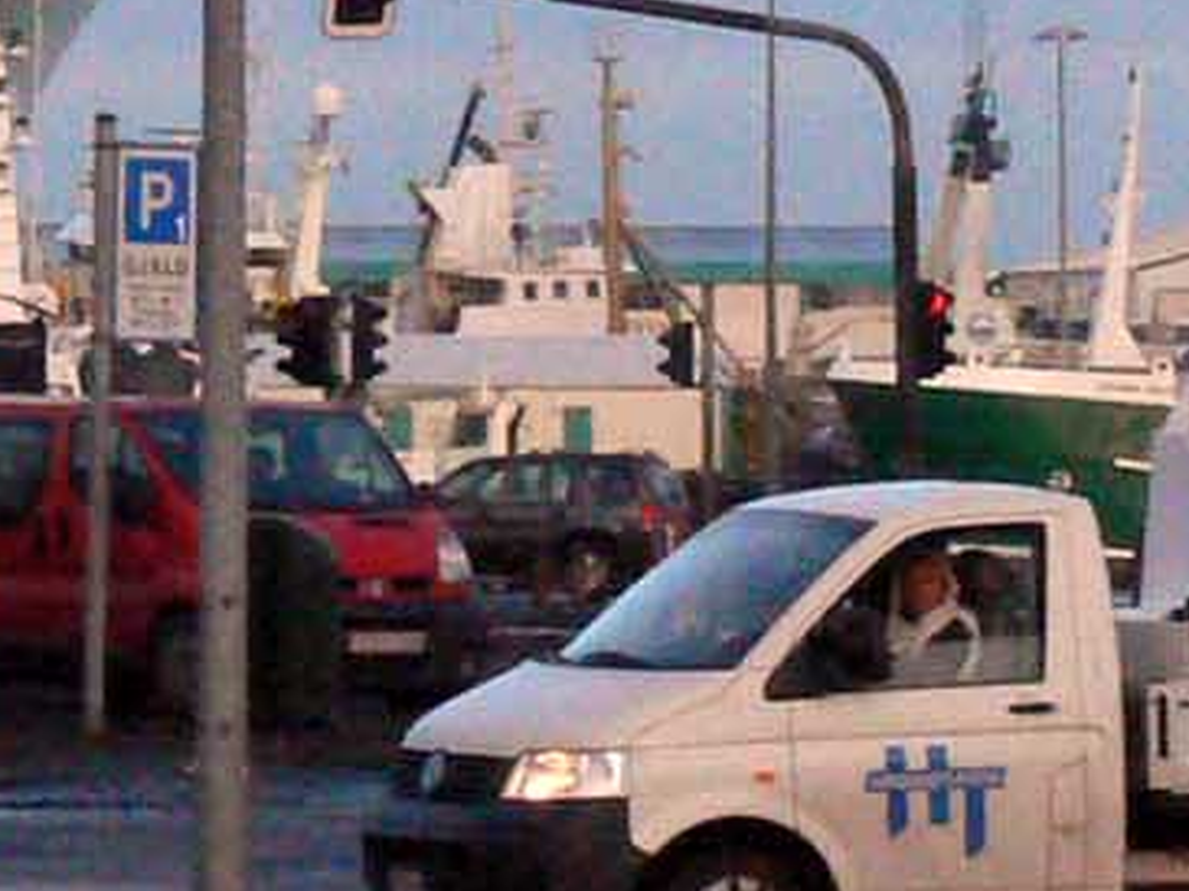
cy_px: 369
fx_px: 18479
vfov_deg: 2.8
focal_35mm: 538
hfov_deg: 3.7
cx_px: -150
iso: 400
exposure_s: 1/200
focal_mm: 17.6
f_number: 5.6
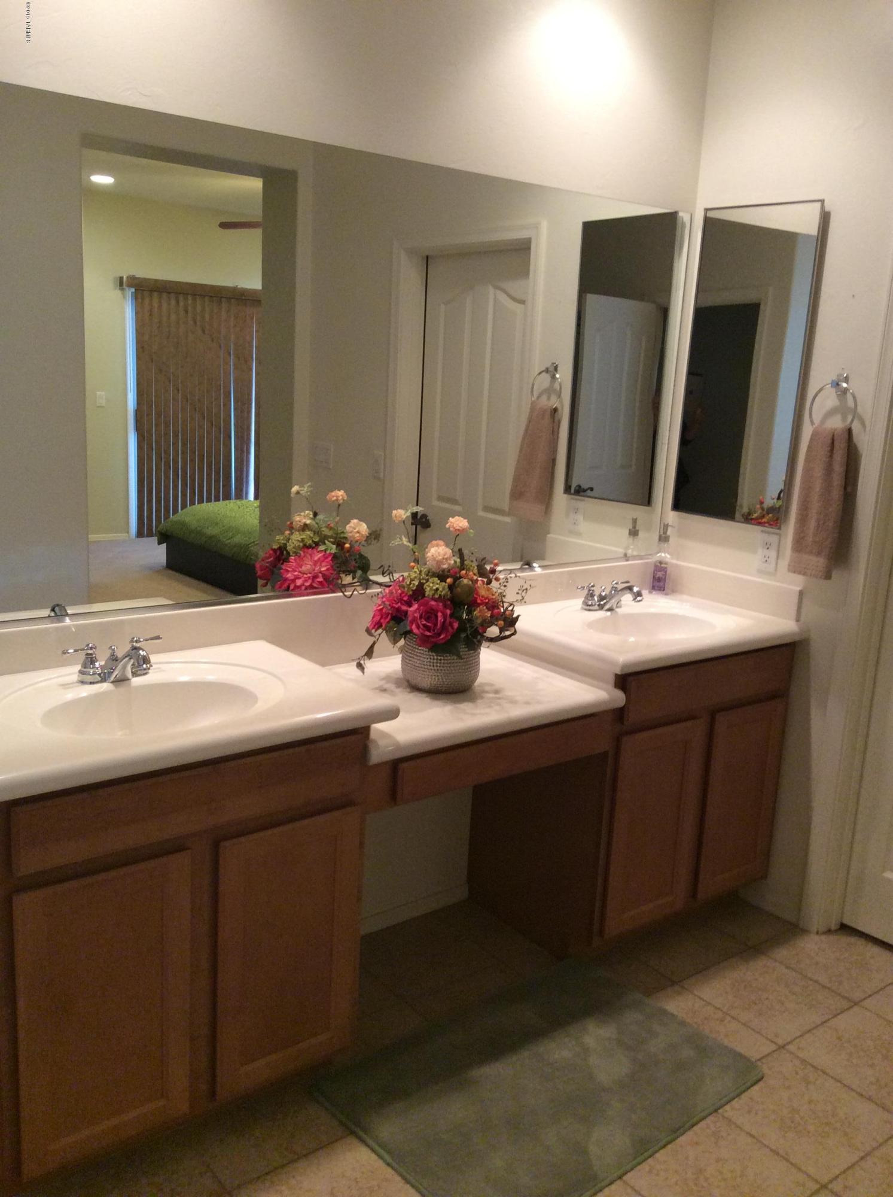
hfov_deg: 42.8
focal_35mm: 33
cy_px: 598
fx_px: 1138
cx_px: 446
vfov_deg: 55.4
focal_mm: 3.3
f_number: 2.4
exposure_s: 1/24
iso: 125
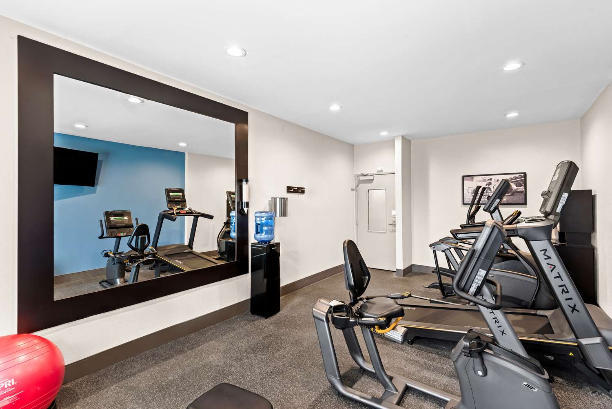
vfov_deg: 73.8
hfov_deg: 96.7
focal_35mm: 16
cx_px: 306
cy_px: 204
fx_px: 272
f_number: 9
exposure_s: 2
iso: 200
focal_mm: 16
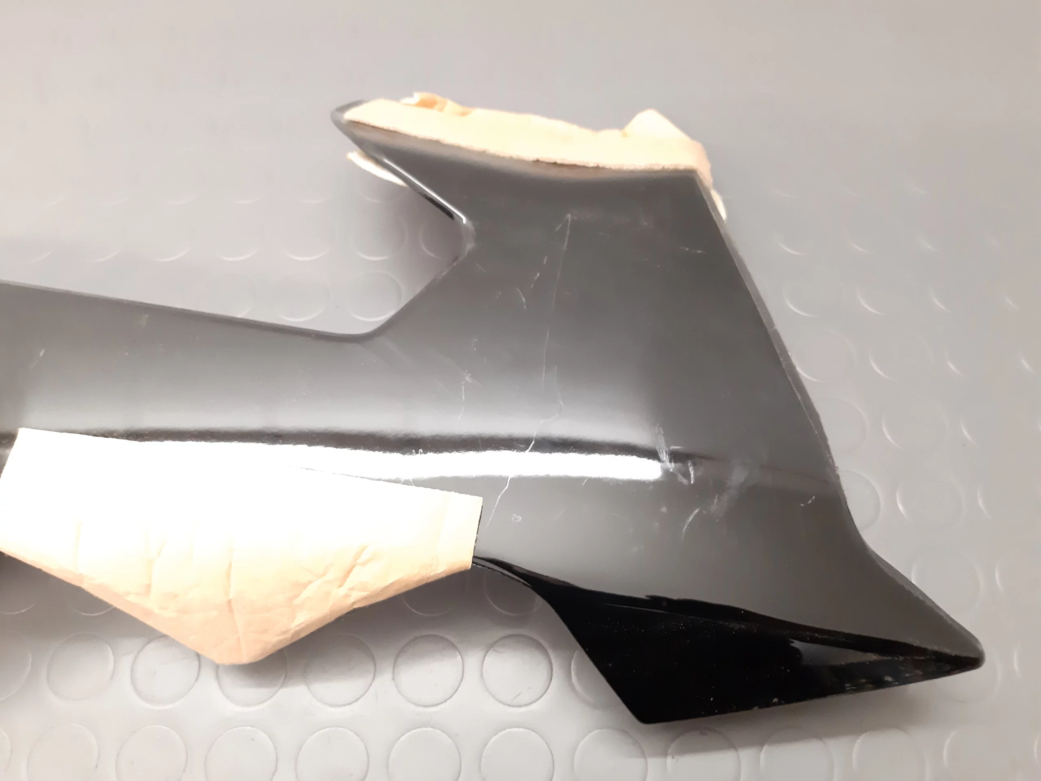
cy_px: 390
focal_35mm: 27
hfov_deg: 65.3
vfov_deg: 51.4
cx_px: 520
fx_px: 812
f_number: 1.7
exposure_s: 1/25
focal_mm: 3.93
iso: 500
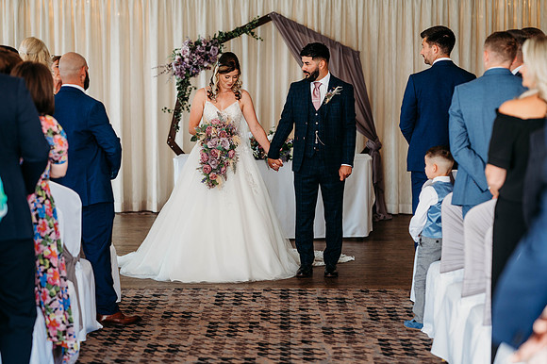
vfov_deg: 16.1
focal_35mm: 85
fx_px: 1291
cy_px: 182
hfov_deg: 23.9
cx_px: 274
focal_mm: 85
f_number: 2.5
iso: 400
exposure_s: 1/200
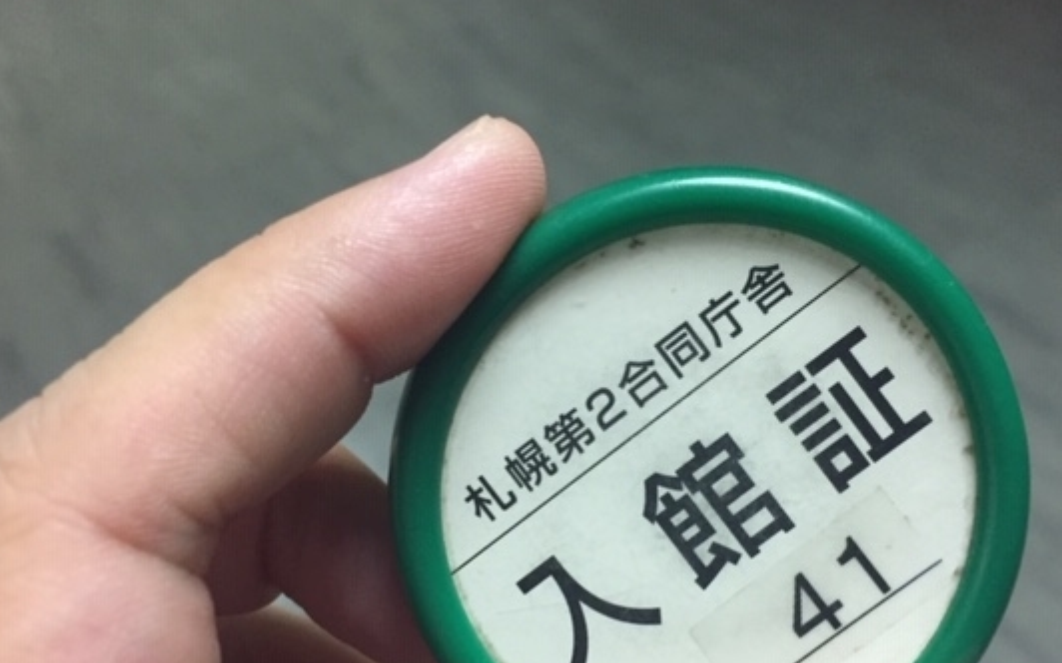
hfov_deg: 52.7
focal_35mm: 37
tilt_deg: -43.6
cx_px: 589
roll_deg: +8.4
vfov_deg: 34.0
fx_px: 1070
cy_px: 461
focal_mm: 4.15
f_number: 2.2
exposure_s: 1/33
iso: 250
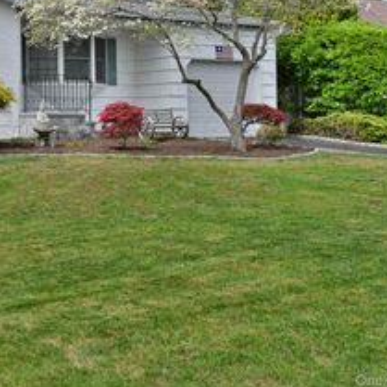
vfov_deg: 27.6
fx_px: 772
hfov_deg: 26.4
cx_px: -15
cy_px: 82
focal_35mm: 61
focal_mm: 30
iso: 640
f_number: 22
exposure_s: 1/160
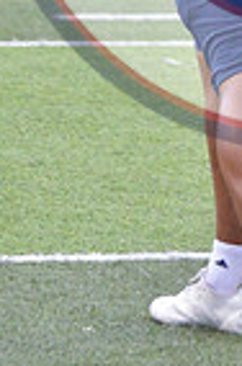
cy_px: -131
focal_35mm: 550
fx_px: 5573
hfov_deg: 2.5
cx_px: 312
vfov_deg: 3.7
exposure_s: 1/500
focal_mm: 116
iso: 4000
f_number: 4.8
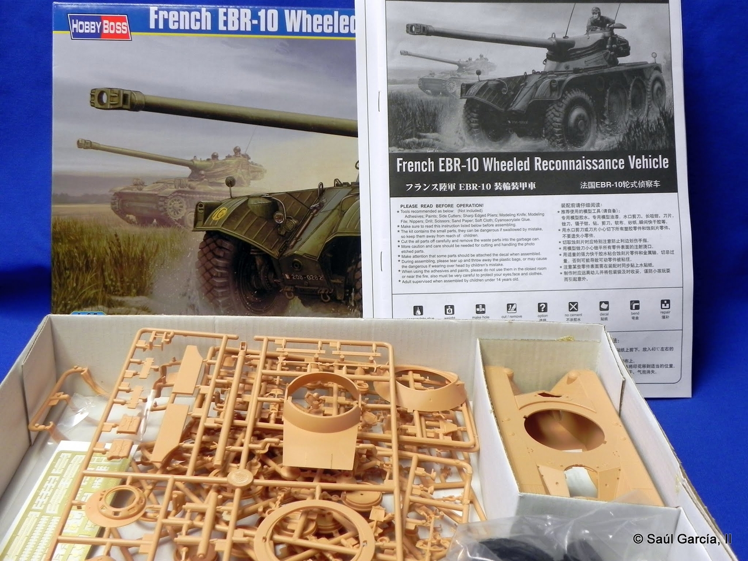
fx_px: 886
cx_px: 374
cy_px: 280
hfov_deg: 45.8
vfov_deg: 35.1
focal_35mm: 41
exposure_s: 1/30
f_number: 3.2
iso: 165
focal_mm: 7.3
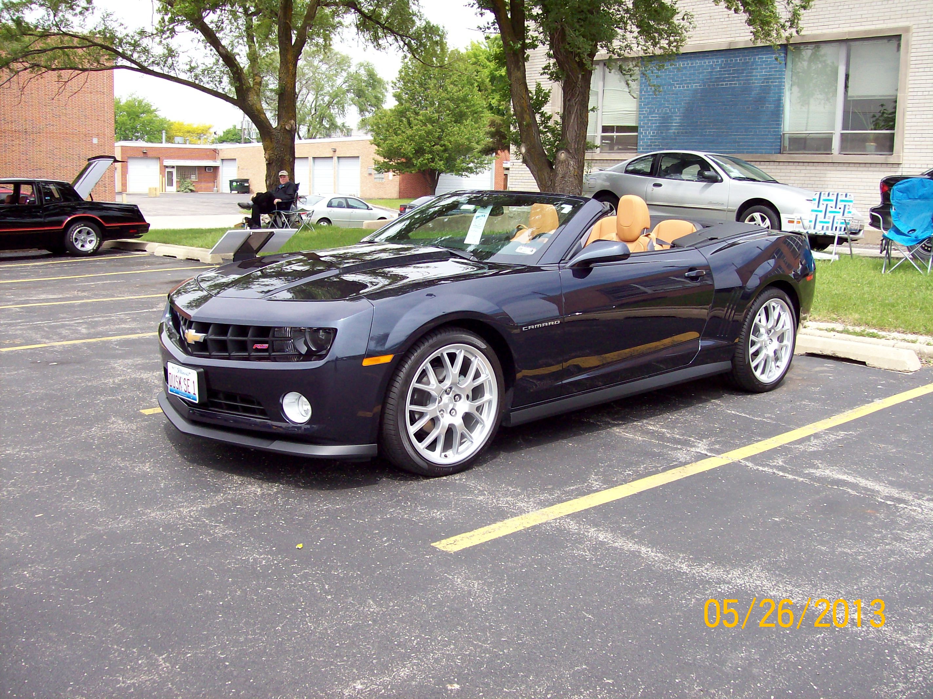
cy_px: 350
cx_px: 466
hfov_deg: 51.4
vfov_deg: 39.6
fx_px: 970
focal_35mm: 36
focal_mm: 6
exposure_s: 1/701
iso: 80
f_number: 2.7
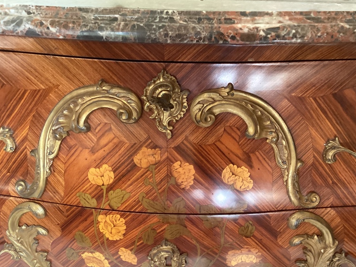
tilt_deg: -29.5
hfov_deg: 45.7
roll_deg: -3.0
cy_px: 166
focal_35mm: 41
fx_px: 422
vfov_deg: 34.9
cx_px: 201
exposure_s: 1/60
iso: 320
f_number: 2.4
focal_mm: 3.3
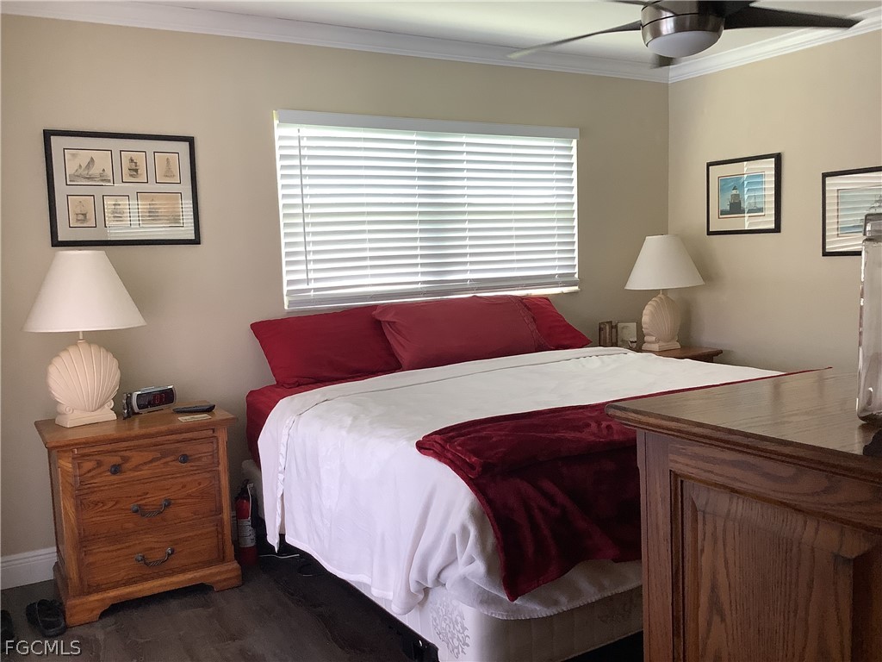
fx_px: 790
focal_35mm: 31
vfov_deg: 45.4
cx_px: 441
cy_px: 331
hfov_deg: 58.4
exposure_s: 1/60
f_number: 2.4
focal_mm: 3.3
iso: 80
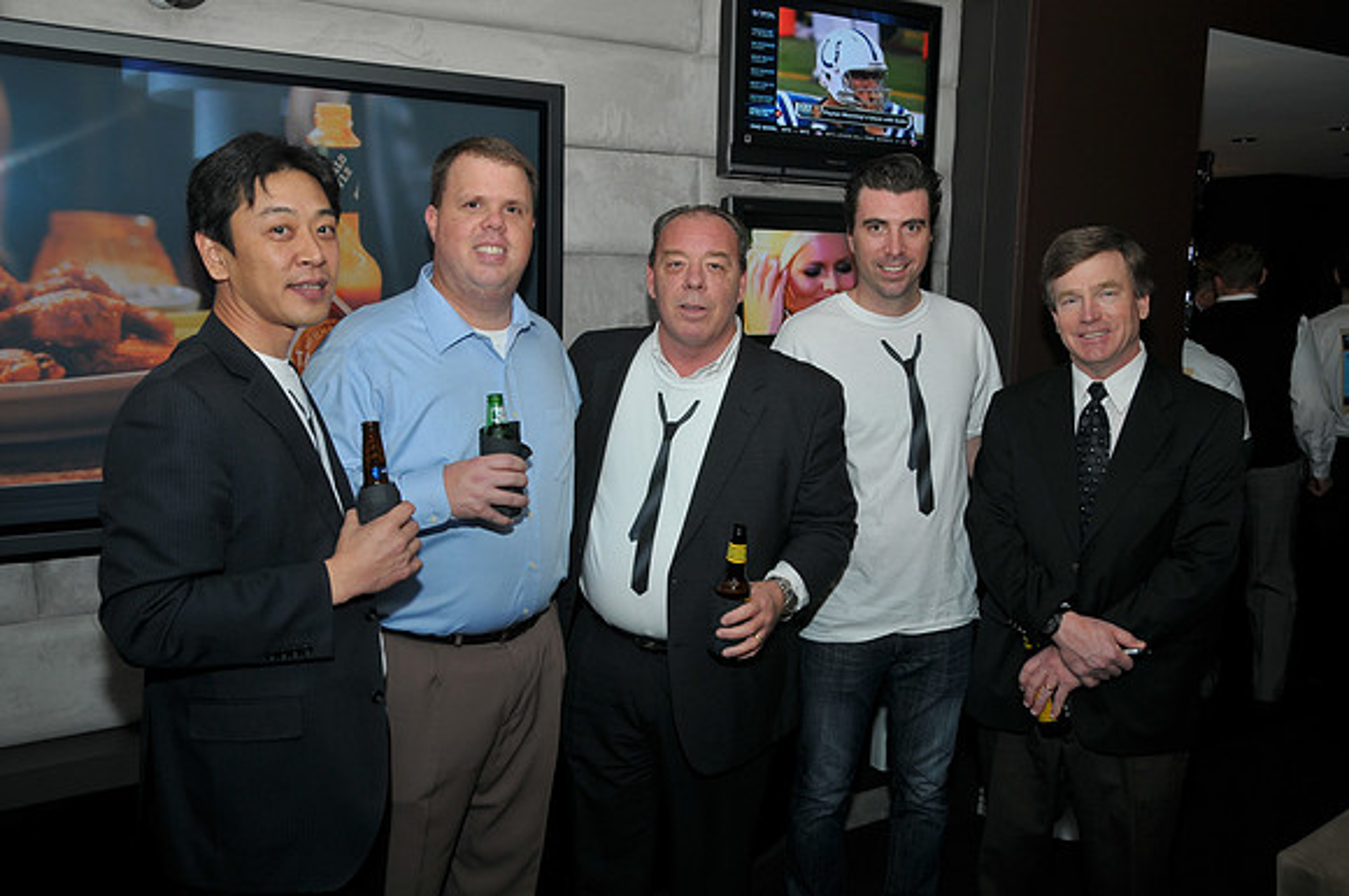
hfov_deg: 62.0
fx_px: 1123
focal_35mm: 30
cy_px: 448
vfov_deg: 43.5
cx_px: 674
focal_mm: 20
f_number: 5
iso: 200
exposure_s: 1/60
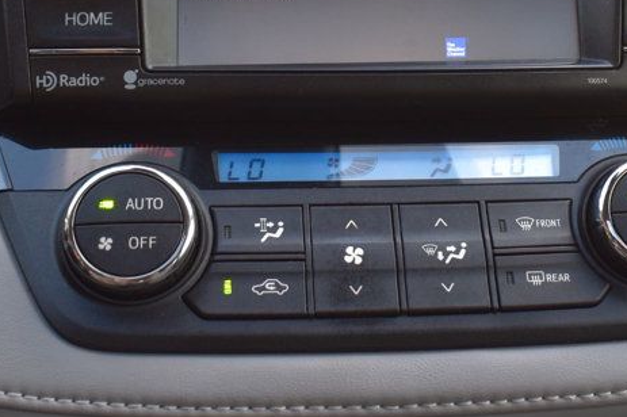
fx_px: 1270
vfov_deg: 18.4
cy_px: 73
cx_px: 405
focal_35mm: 73
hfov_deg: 27.6
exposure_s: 1/40
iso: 400
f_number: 7.1
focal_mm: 22
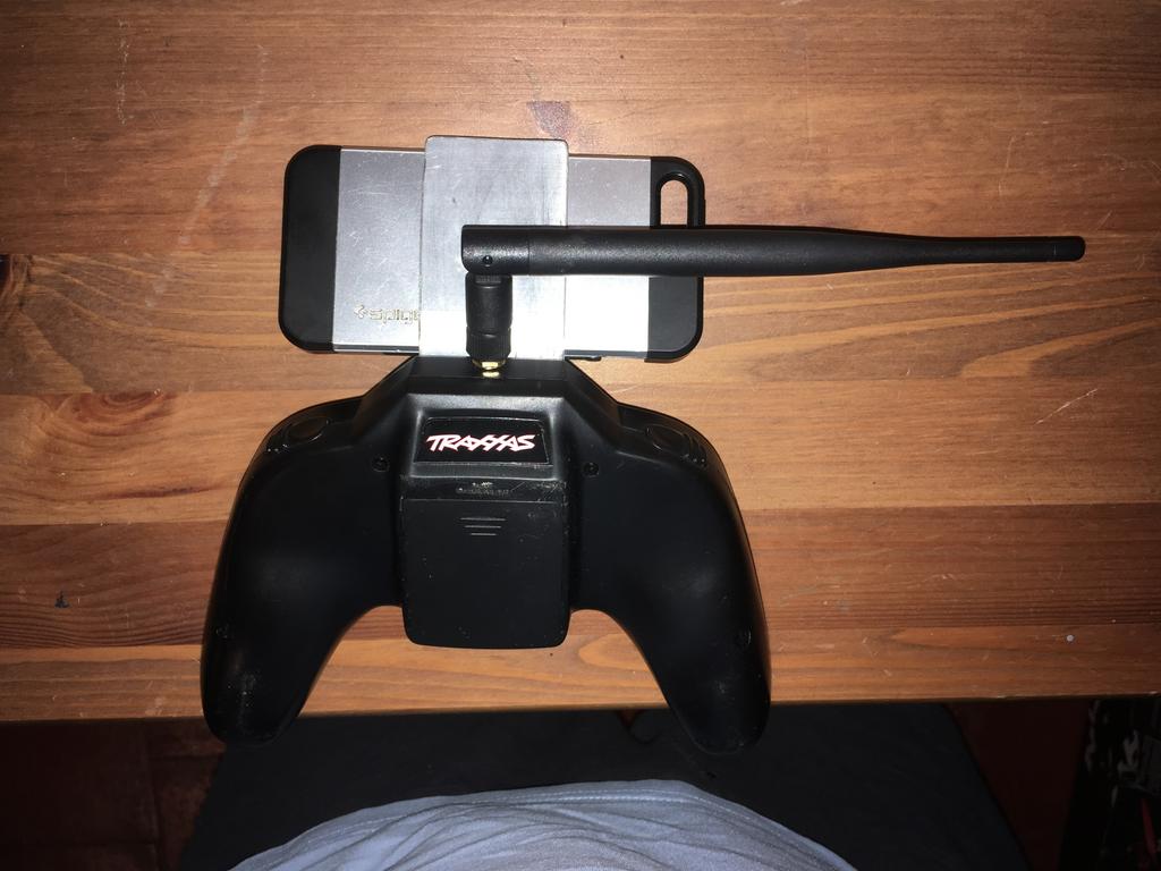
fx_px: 973
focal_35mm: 29
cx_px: 580
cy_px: 436
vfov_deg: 48.2
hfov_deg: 61.7
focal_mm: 4.15
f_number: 2.2
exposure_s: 1/19
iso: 25
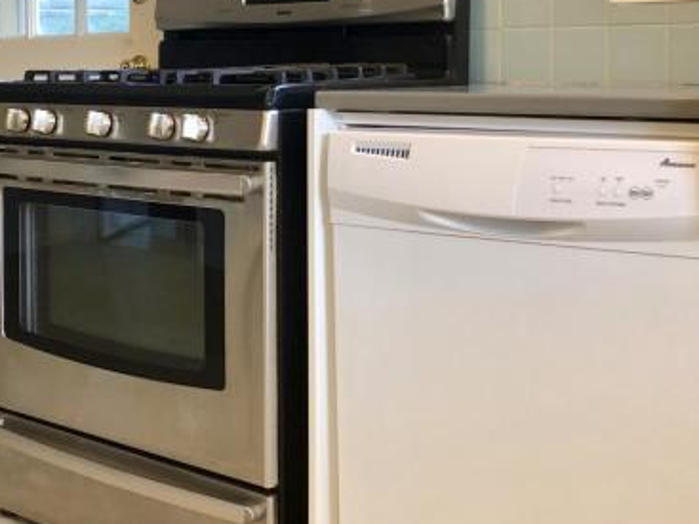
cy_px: 147
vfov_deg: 23.8
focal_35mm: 61
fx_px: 1231
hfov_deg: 30.2
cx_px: 53
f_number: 1.8
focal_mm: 3.99
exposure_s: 1/20
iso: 40
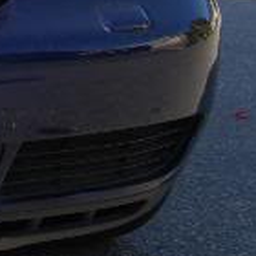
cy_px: -50
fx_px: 1698
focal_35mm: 203
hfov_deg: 8.0
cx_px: -335
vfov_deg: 8.5
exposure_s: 1/250
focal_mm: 28
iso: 200
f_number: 8
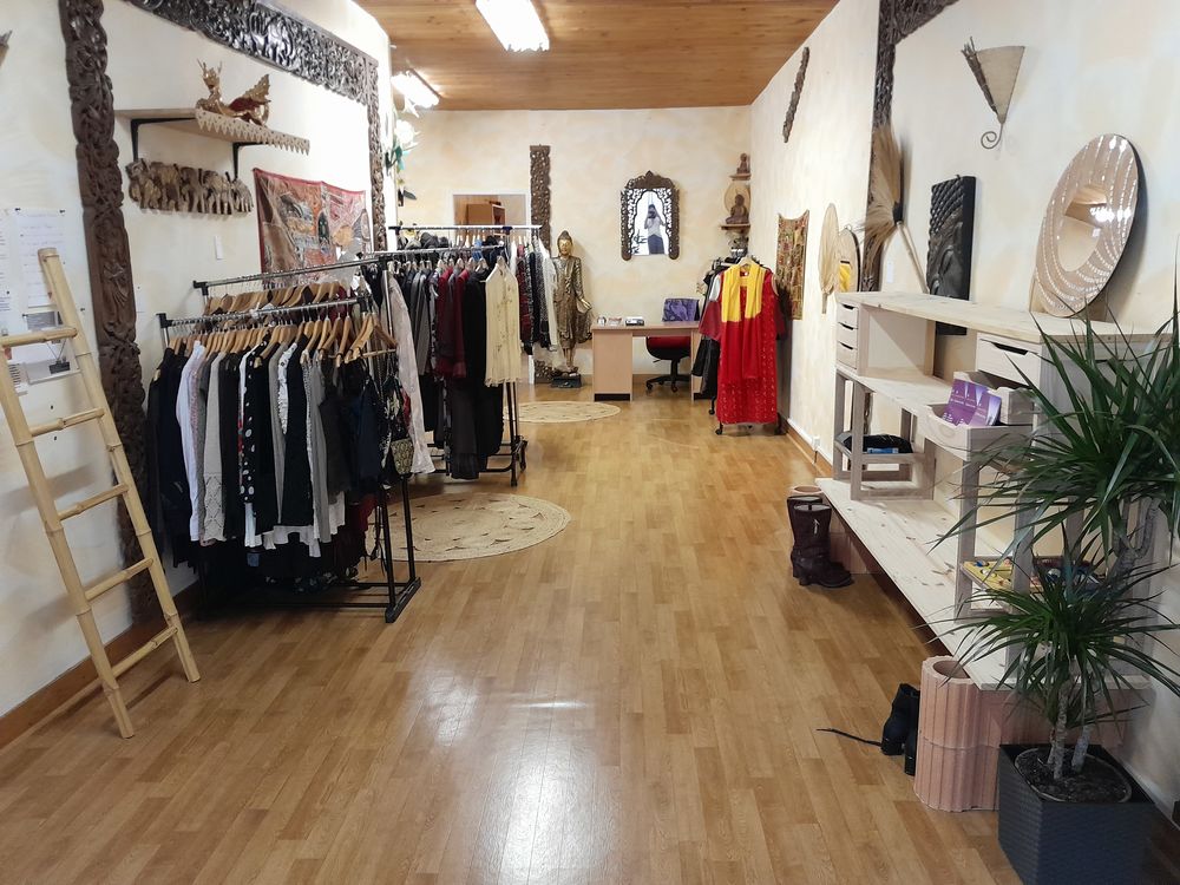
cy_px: 442
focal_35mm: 26
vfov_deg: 53.1
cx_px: 590
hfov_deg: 67.3
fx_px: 886
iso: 640
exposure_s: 1/25
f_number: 1.8
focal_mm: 3.98
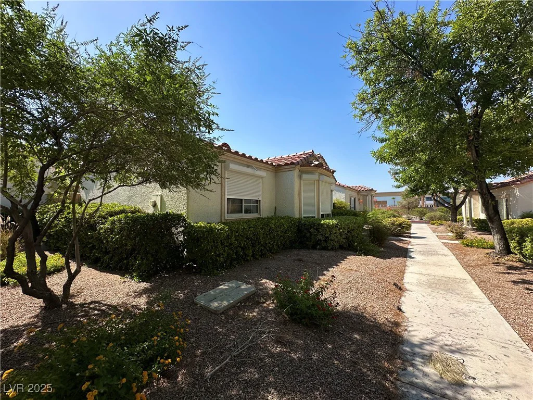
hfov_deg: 102.1
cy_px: 200
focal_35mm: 14
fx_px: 216
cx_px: 266
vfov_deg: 85.7
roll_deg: -0.6
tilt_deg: +3.2
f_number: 2.2
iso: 50
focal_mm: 2.22
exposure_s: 1/2174
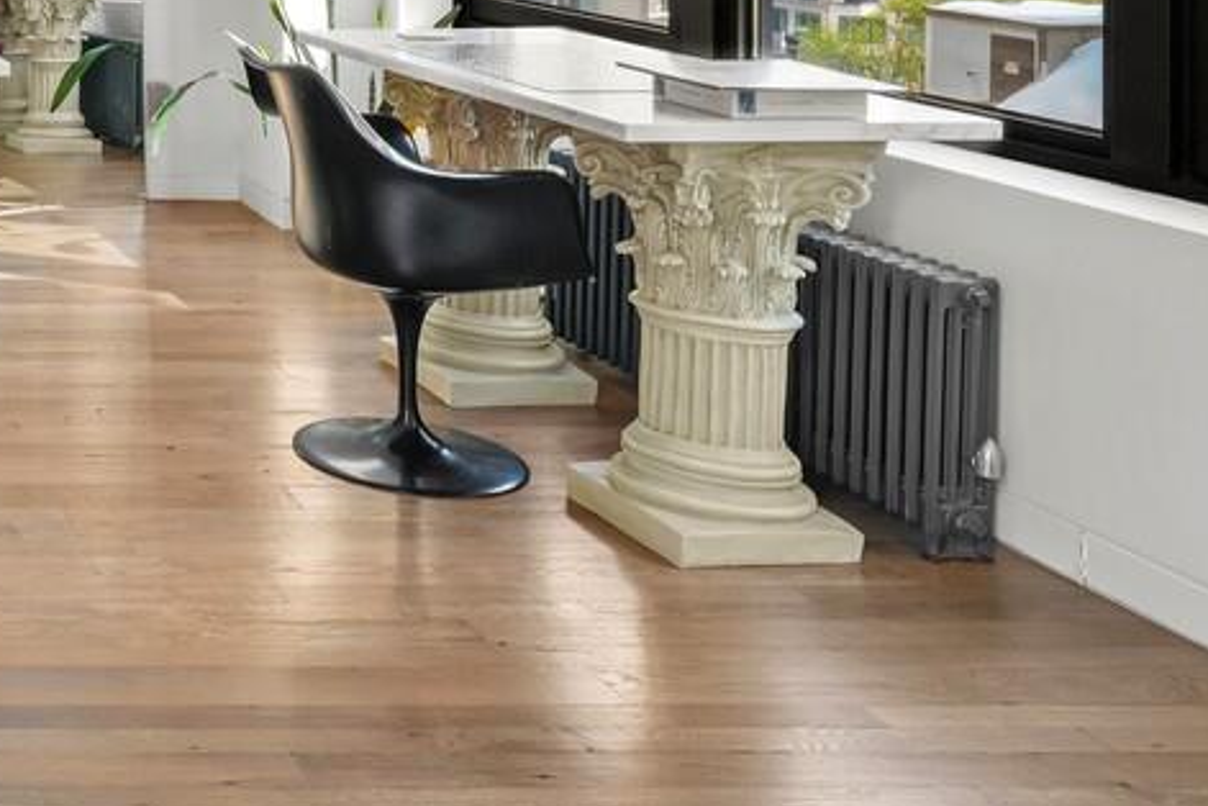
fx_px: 1711
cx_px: -413
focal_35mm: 51
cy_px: -154
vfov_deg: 24.1
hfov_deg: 29.9
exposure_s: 1
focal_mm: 16
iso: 100
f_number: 7.1
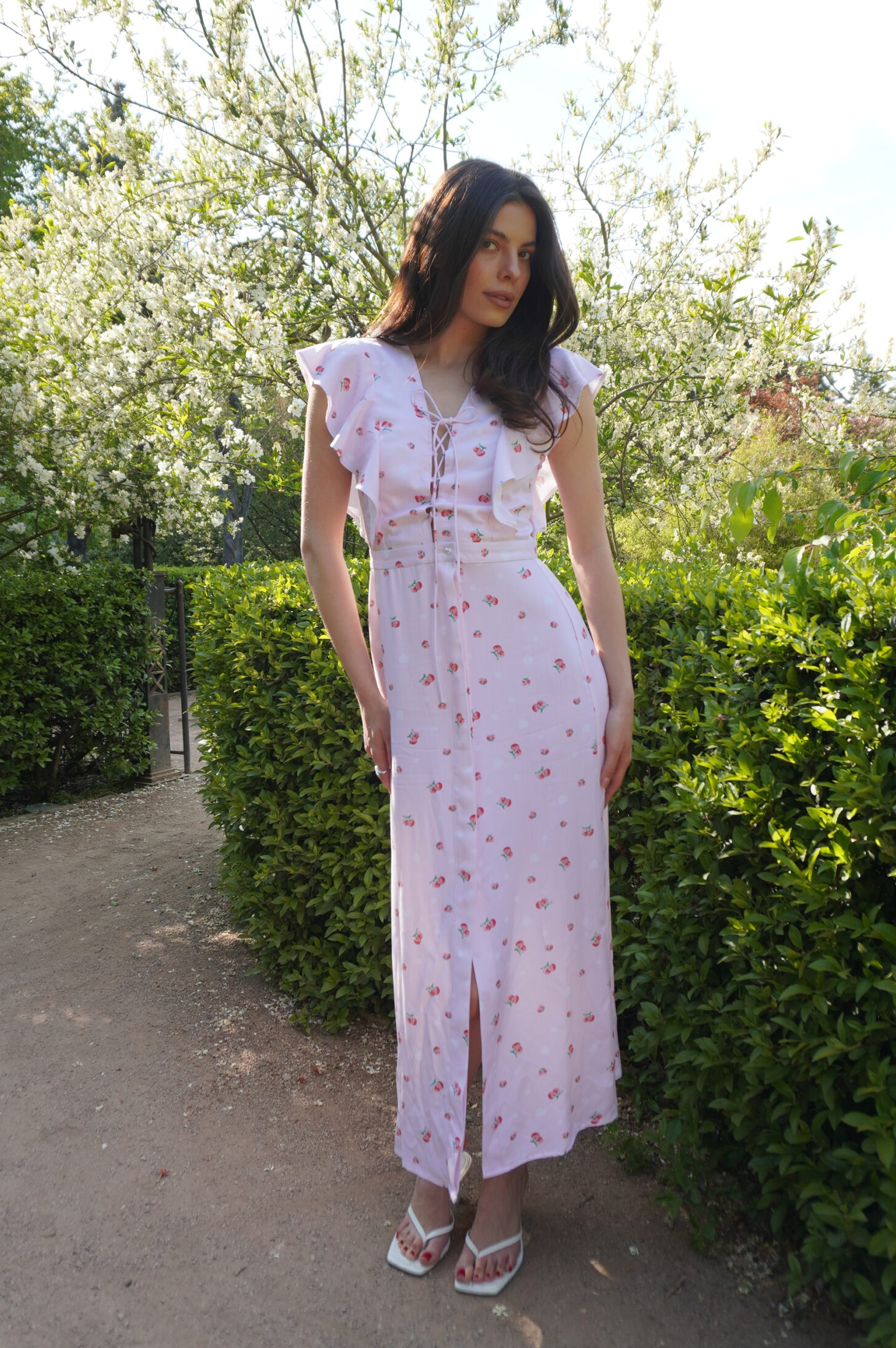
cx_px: 469
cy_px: 625
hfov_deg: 46.3
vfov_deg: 65.4
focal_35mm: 28
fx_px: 1047
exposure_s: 1/250
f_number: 4
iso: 100
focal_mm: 16
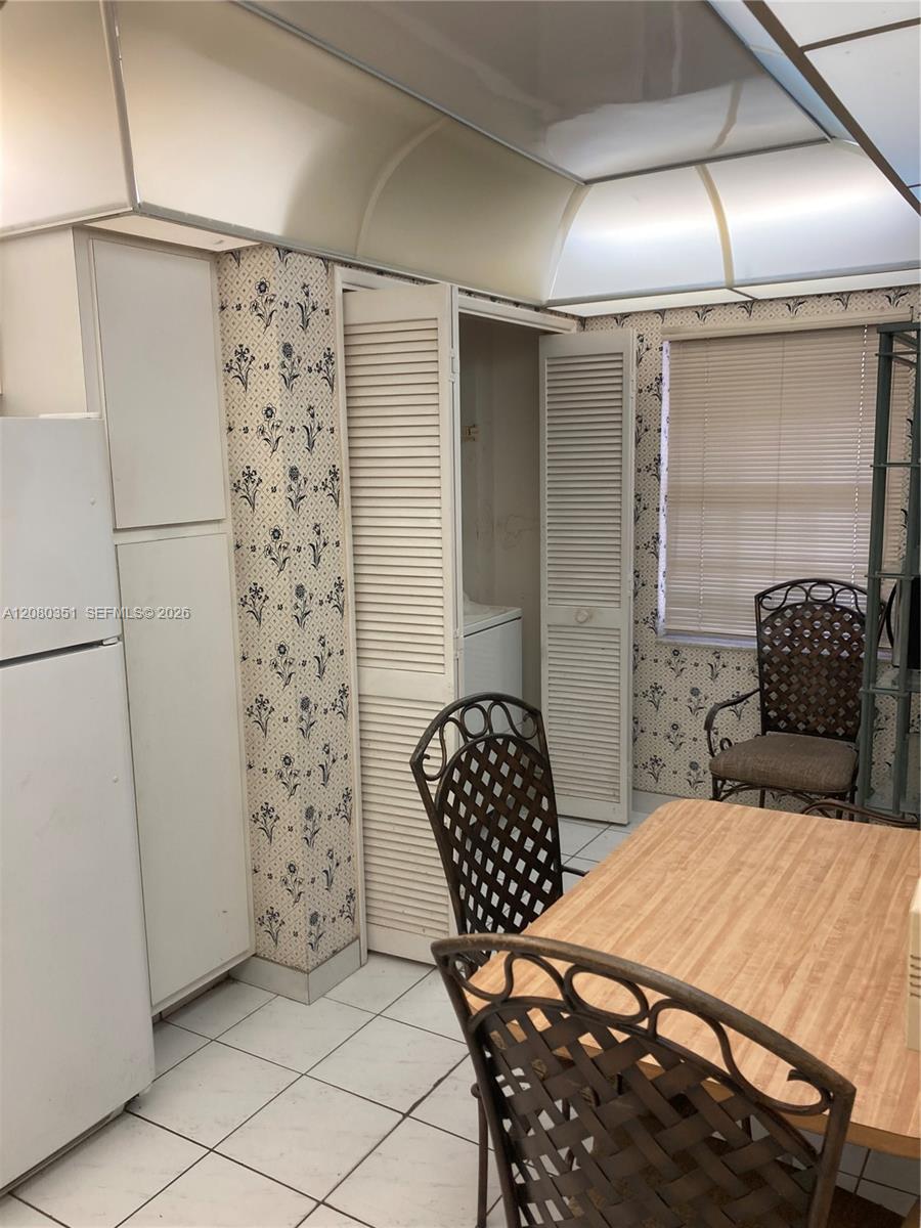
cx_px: 460
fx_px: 993
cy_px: 614
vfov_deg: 63.4
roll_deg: +2.1
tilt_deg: -9.8
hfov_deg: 49.7
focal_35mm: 28
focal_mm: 3.99
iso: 64
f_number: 1.8
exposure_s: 1/120
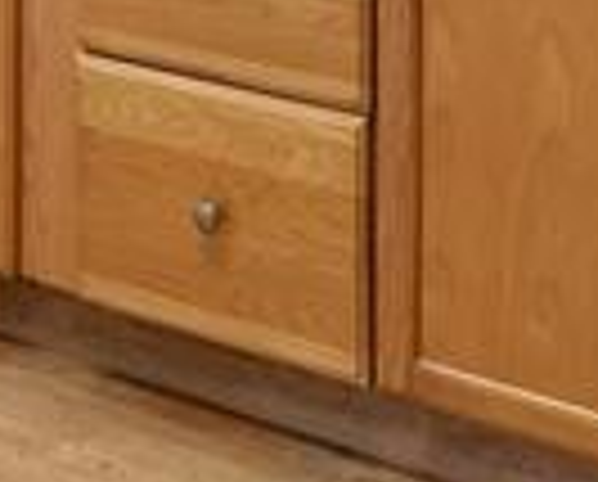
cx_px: 18
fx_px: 1992
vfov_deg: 11.2
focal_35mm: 112
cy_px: -716
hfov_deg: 16.7
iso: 800
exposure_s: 1/20
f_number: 8
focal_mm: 10.4
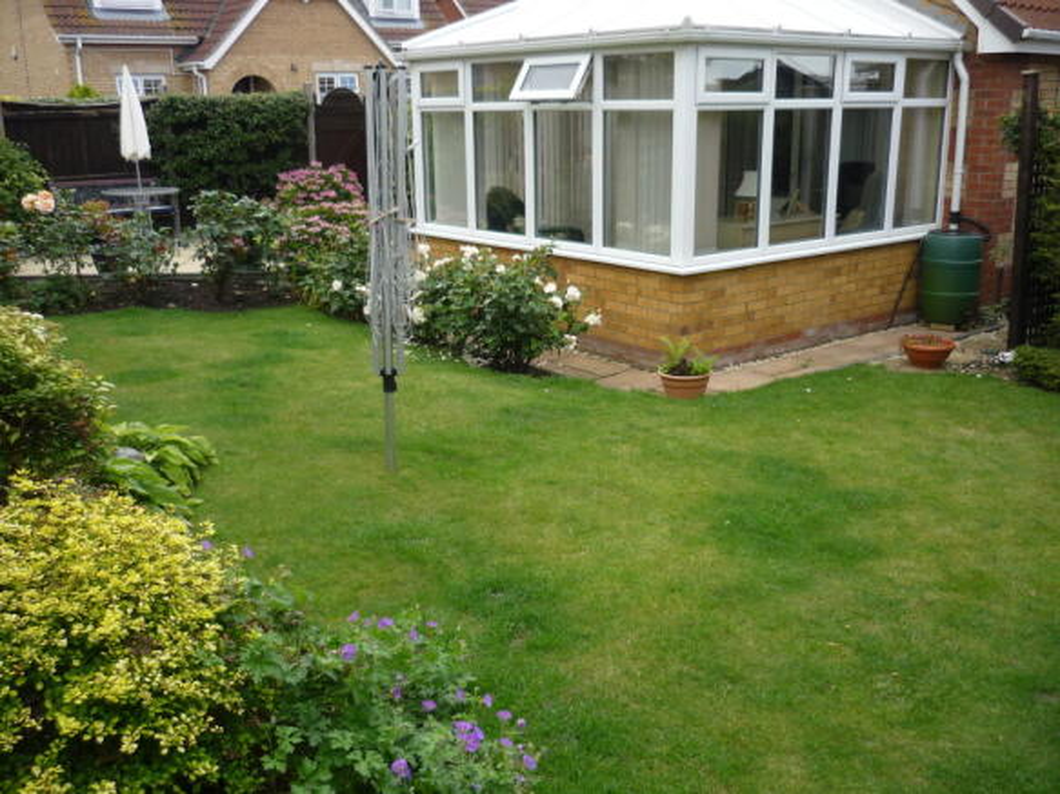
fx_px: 1010
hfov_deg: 55.4
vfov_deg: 42.9
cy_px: 397
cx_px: 530
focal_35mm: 33
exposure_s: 1/400
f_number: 2.8
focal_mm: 5.5
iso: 100
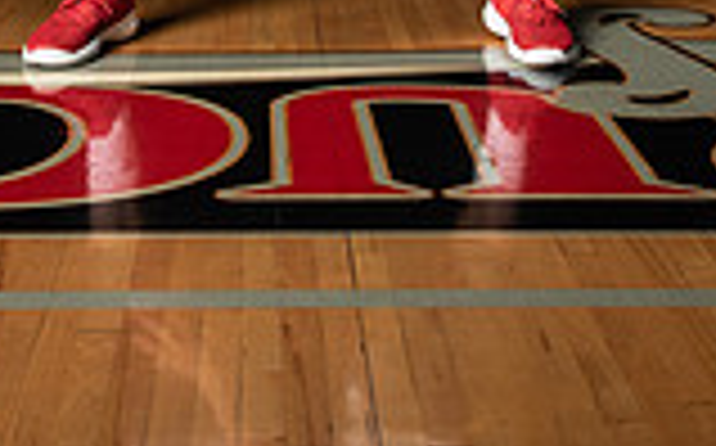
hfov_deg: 21.2
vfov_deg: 12.3
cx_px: 356
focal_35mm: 98
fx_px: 1910
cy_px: -342
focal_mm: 34
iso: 320
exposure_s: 1/200
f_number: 14
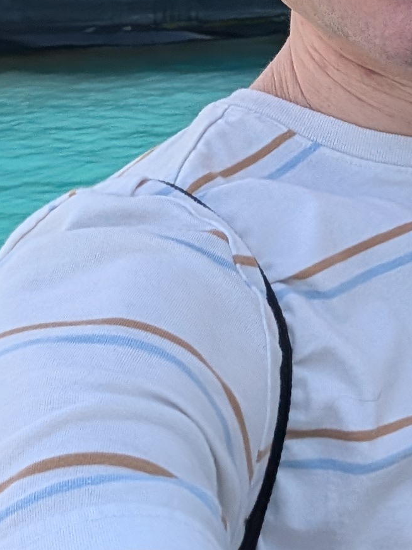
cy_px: -469
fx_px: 1397
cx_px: 478
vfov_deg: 17.5
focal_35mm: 88
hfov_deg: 16.2
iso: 46
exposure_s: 1/1295
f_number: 2.2
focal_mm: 2.74
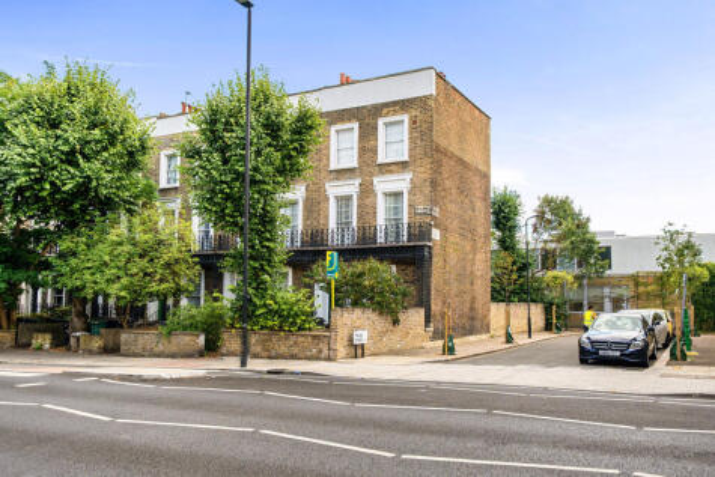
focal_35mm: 31
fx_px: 616
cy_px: 238
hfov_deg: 60.3
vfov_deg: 42.4
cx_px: 358
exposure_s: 1/320
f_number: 8
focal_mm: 21
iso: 400
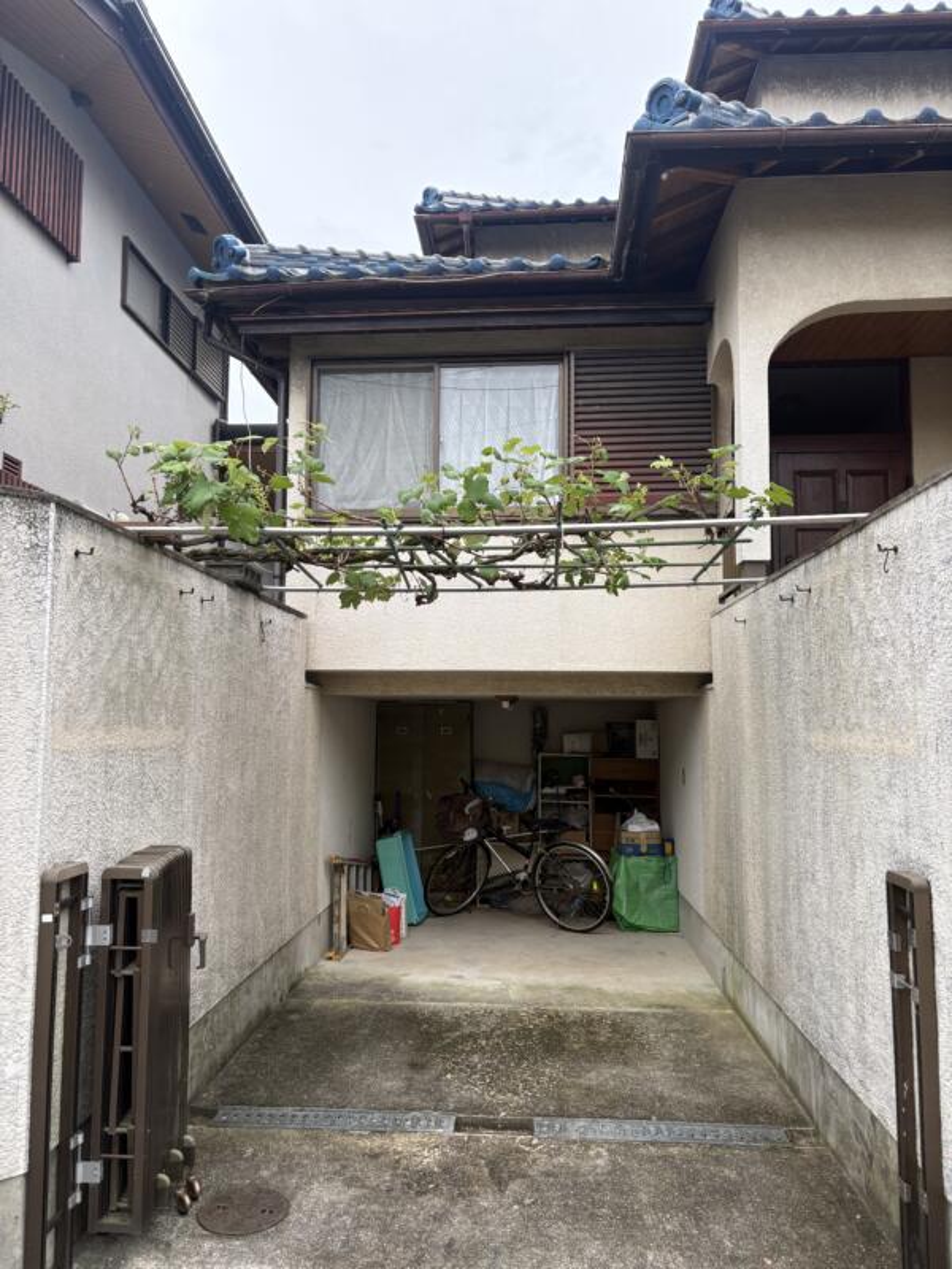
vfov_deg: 67.3
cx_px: 476
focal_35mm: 26
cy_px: 634
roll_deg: +0.8
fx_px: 953
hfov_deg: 53.1
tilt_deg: +6.5
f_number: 1.6
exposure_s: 1/895
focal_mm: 5.96
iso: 64
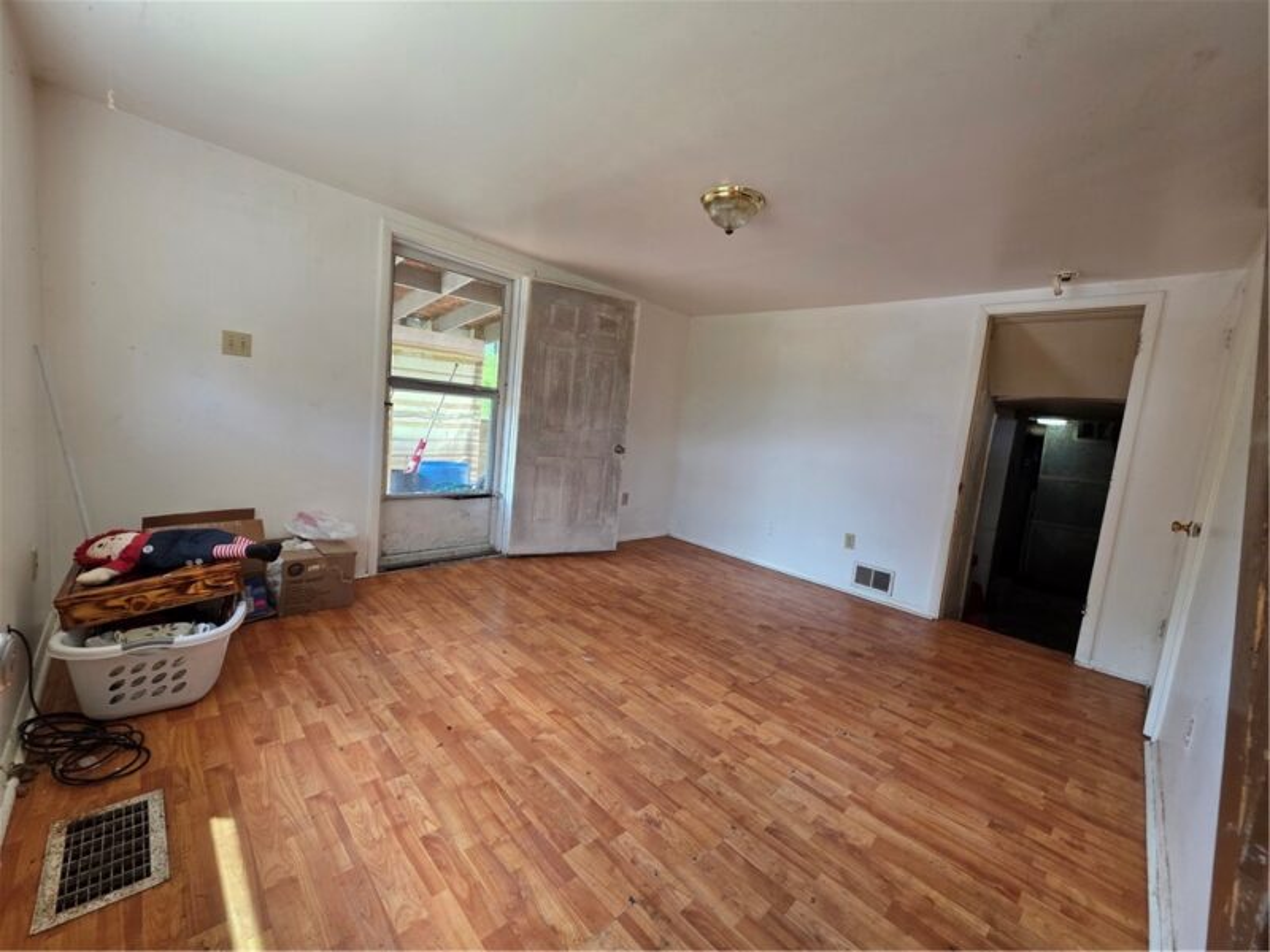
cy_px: 476
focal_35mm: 13
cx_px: 635
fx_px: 477
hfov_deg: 106.2
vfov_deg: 89.9
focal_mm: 2.2
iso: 80
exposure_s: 1/120
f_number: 1.9
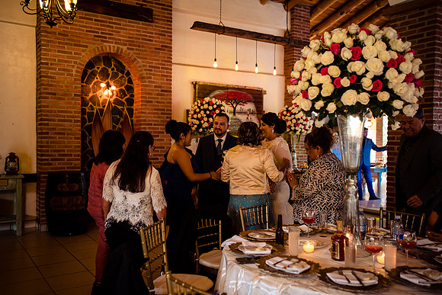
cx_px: 221
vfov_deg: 37.9
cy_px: 148
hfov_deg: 54.4
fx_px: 430
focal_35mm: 35
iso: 1250
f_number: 2.8
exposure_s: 1/125
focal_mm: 35
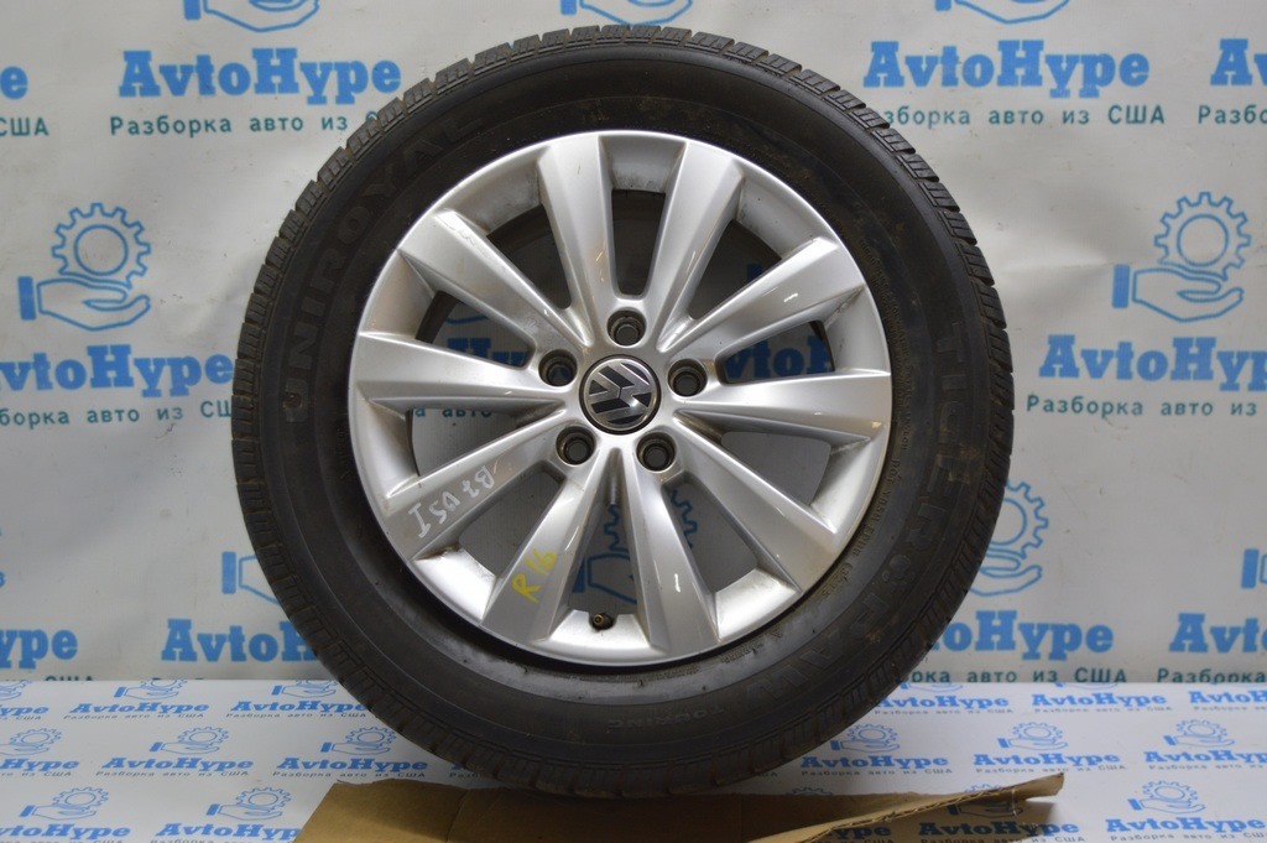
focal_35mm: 46
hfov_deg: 42.4
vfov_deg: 28.9
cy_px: 422
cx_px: 634
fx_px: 1635
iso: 400
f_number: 4.2
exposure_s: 1/60
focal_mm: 31
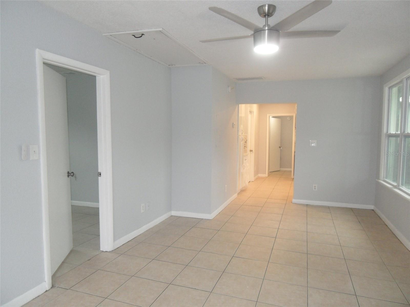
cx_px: 205
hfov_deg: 71.6
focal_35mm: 24
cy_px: 154
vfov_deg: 56.8
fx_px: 284
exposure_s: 1/45
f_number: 2.8
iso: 240
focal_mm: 4.3
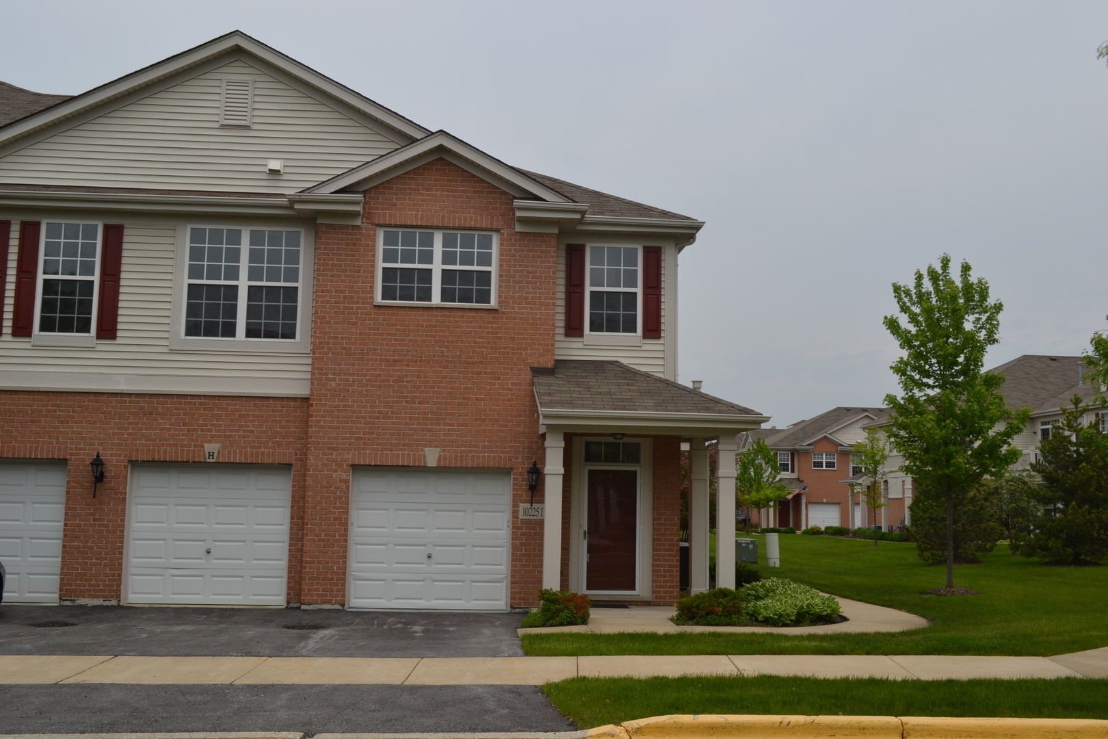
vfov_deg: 36.9
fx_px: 1108
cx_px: 554
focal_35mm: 36
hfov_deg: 53.1
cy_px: 370
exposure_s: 1/200
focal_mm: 24
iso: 100
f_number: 11
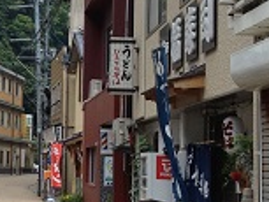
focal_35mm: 137
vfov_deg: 10.8
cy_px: 61
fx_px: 1065
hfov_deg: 13.9
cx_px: -58
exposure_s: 1/649
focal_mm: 4.28
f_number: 2.4
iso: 50
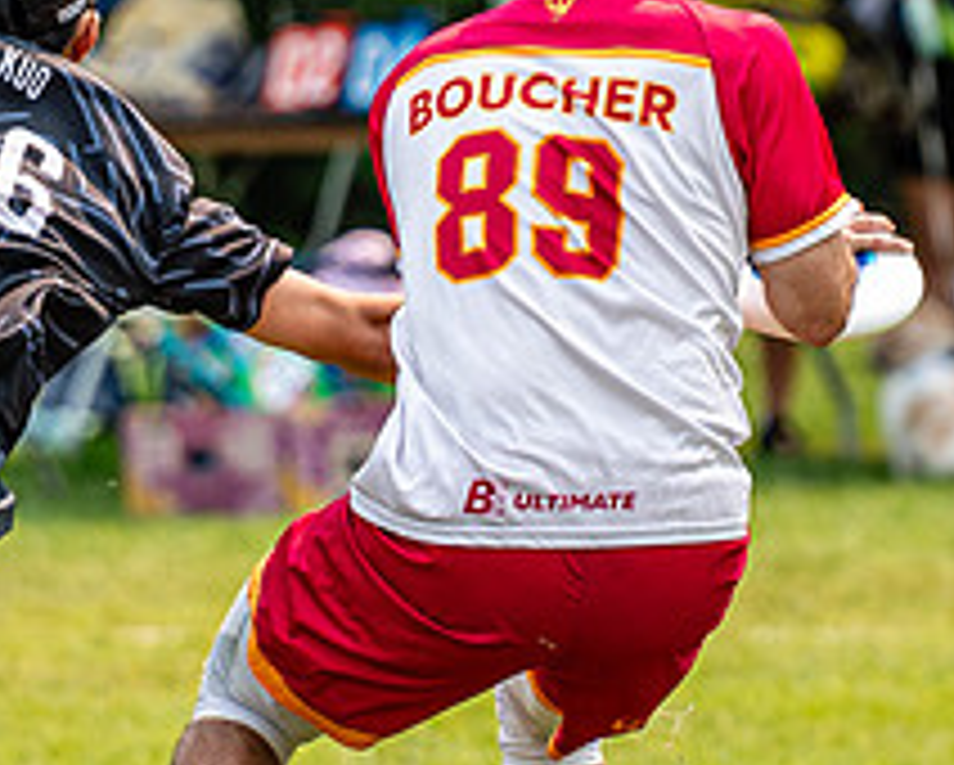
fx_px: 30126
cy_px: 245
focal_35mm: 1066
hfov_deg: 1.8
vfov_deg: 1.5
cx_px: 687
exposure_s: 1/1250
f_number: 3.2
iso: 140
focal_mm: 200
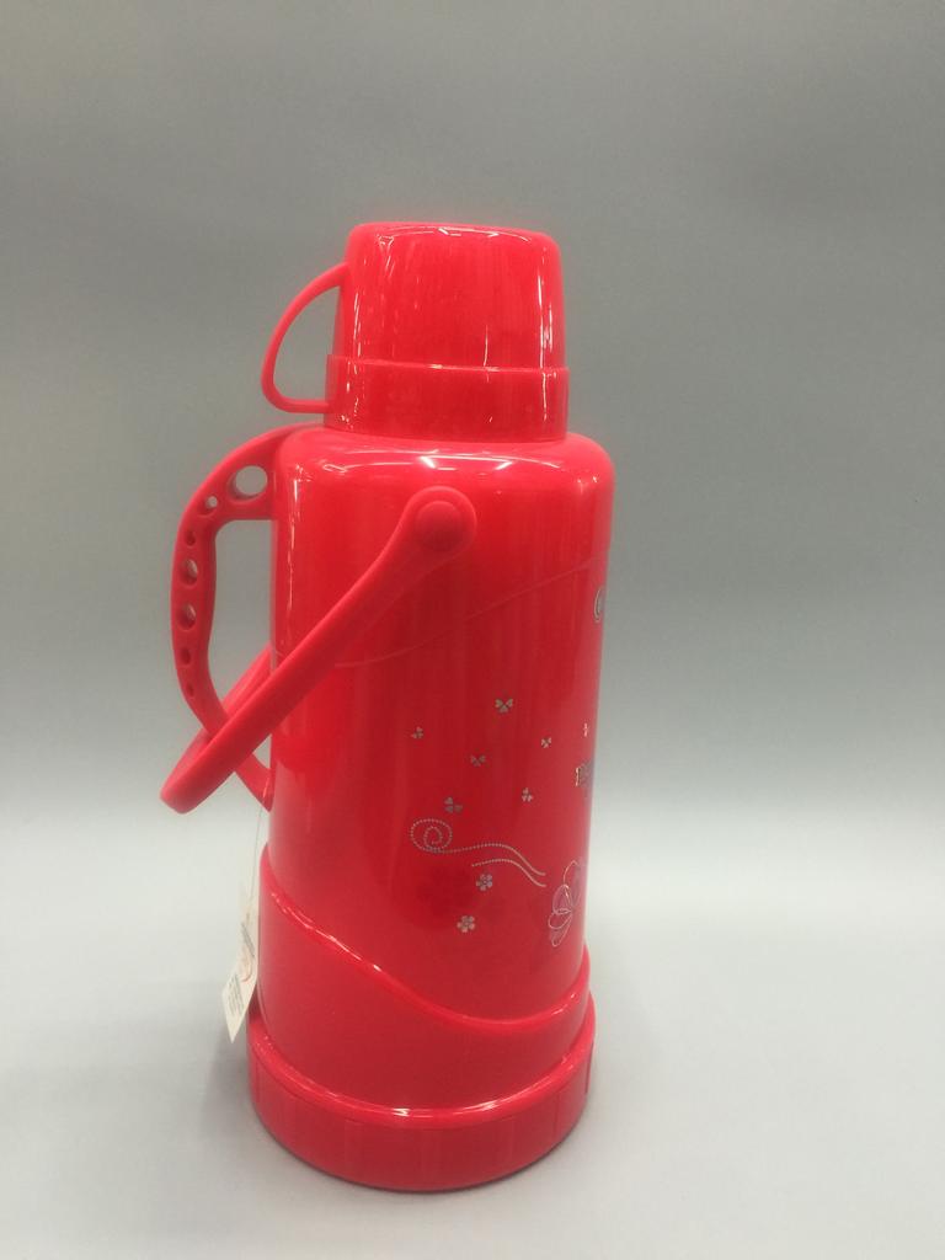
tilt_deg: -13.3
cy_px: 630
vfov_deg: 61.7
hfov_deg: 48.2
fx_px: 1056
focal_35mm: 29
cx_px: 472
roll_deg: -0.7
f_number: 2.2
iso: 50
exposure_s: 1/17
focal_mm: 4.15
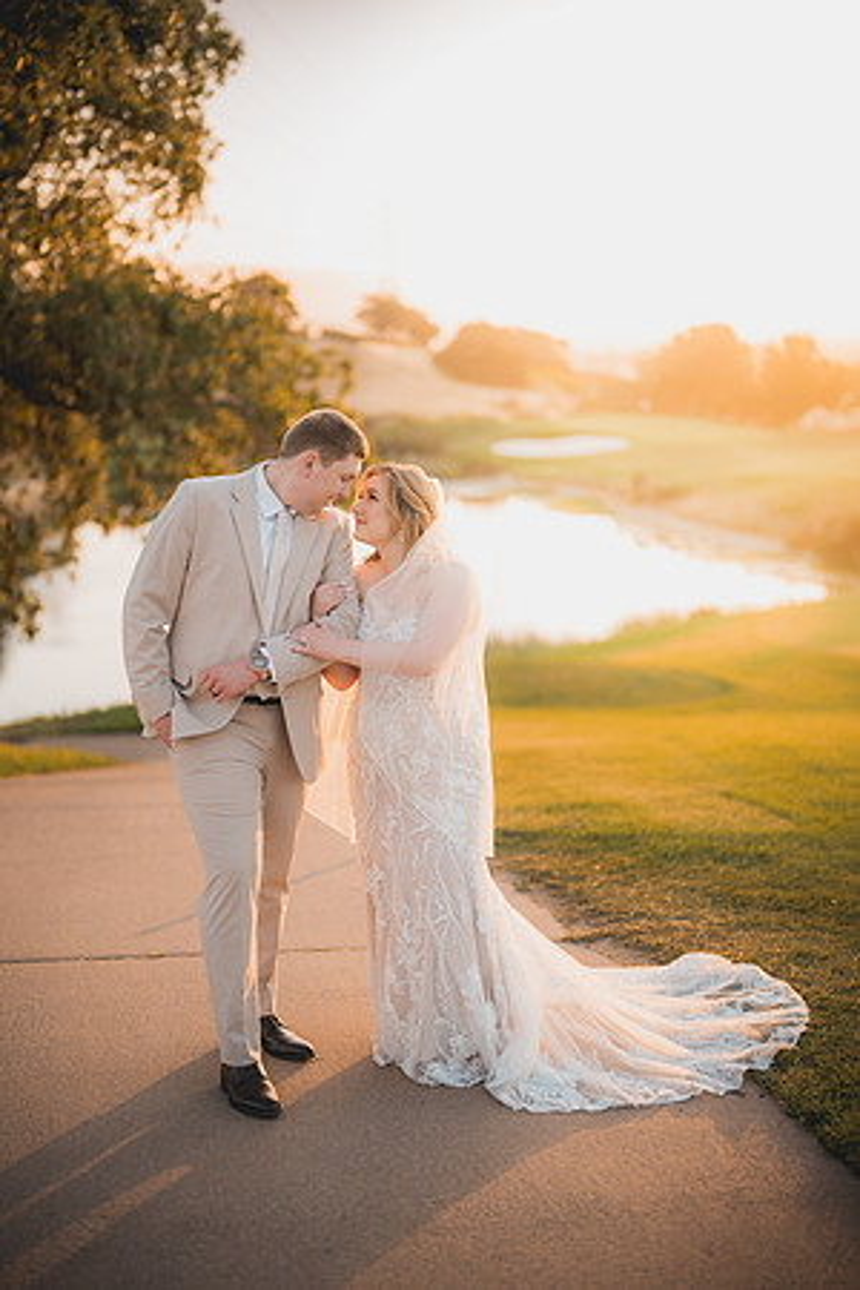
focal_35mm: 50
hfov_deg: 27.0
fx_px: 1792
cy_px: 645
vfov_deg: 39.6
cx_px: 430
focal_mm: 50
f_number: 1.2
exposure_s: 1/500
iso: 125
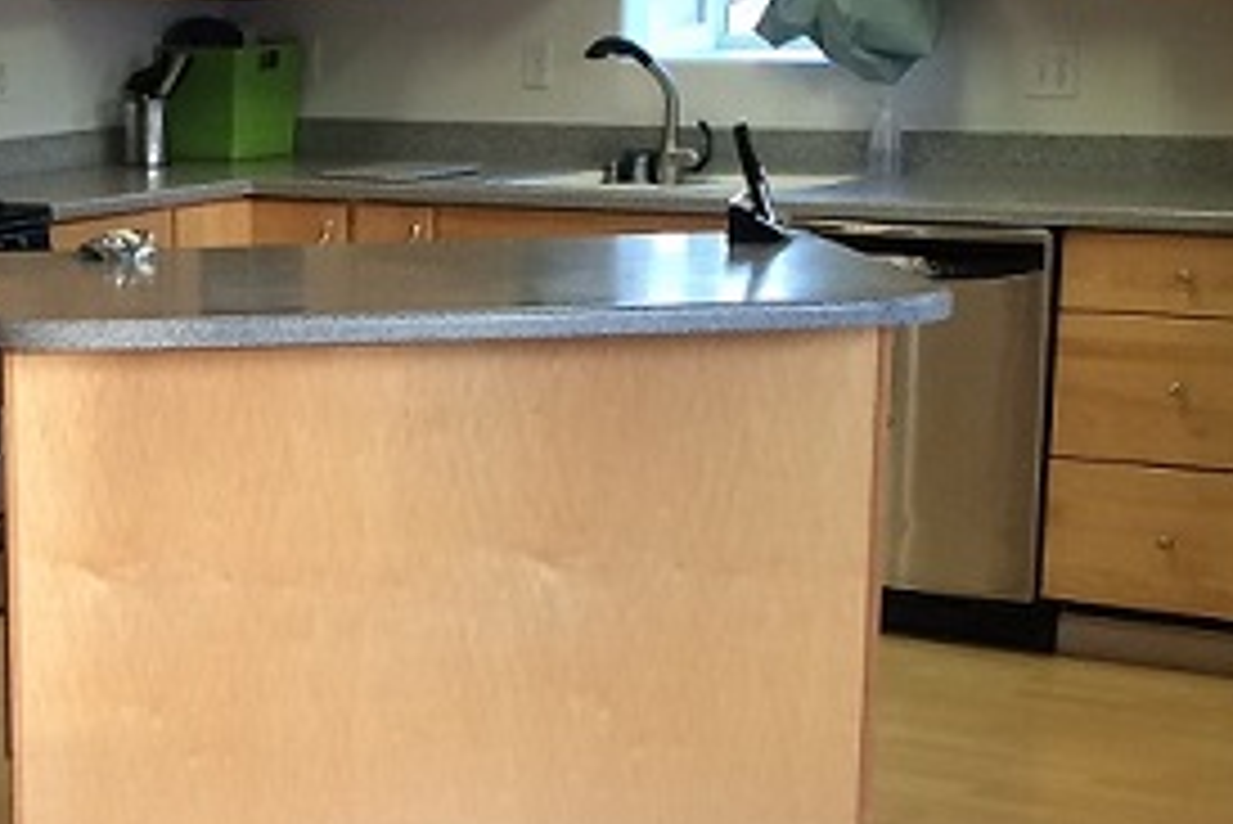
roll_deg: +1.8
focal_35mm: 101
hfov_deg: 19.4
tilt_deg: -15.0
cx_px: -122
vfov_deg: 13.4
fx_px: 3461
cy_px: 853
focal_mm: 4.15
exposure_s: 1/30
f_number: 2.2
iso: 64
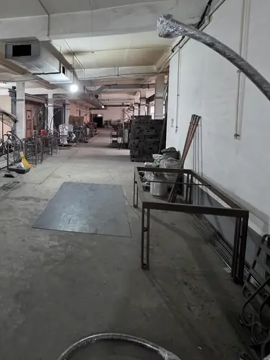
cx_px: 43
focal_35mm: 23
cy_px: 141
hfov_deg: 53.7
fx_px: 239
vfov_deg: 73.0
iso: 800
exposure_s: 1/50
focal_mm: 2.2
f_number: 1.9
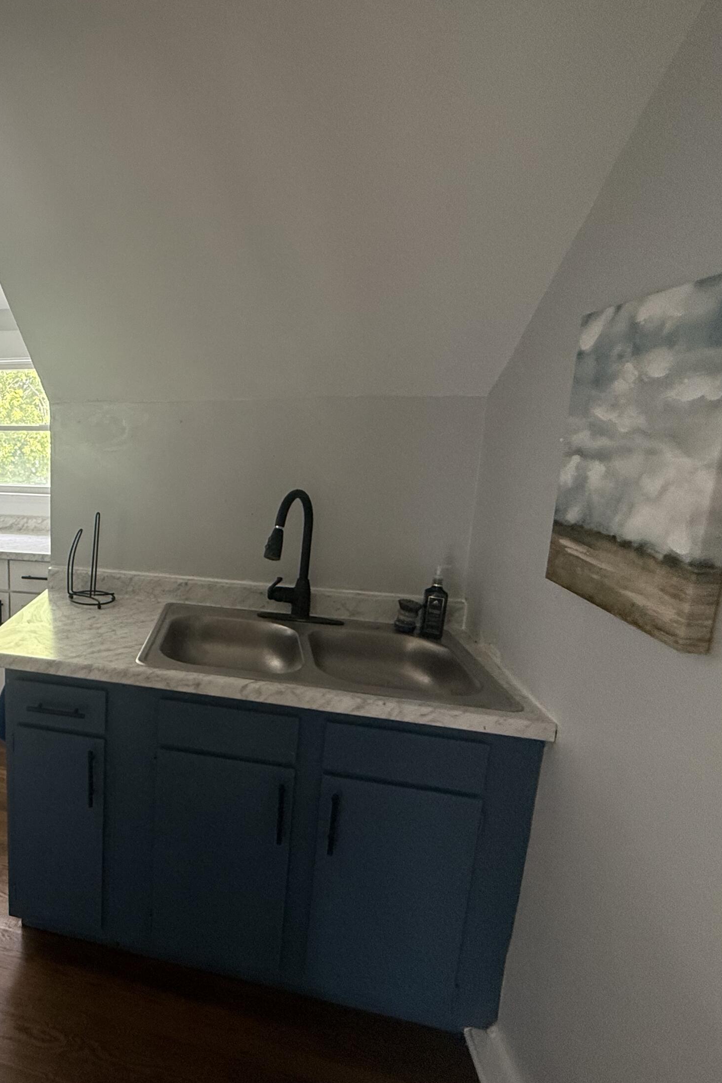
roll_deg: -0.4
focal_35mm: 20
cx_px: 84
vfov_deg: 84.0
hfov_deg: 54.6
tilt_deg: -9.6
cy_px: 529
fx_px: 602
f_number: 2.2
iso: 250
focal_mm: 2.22
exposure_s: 1/99
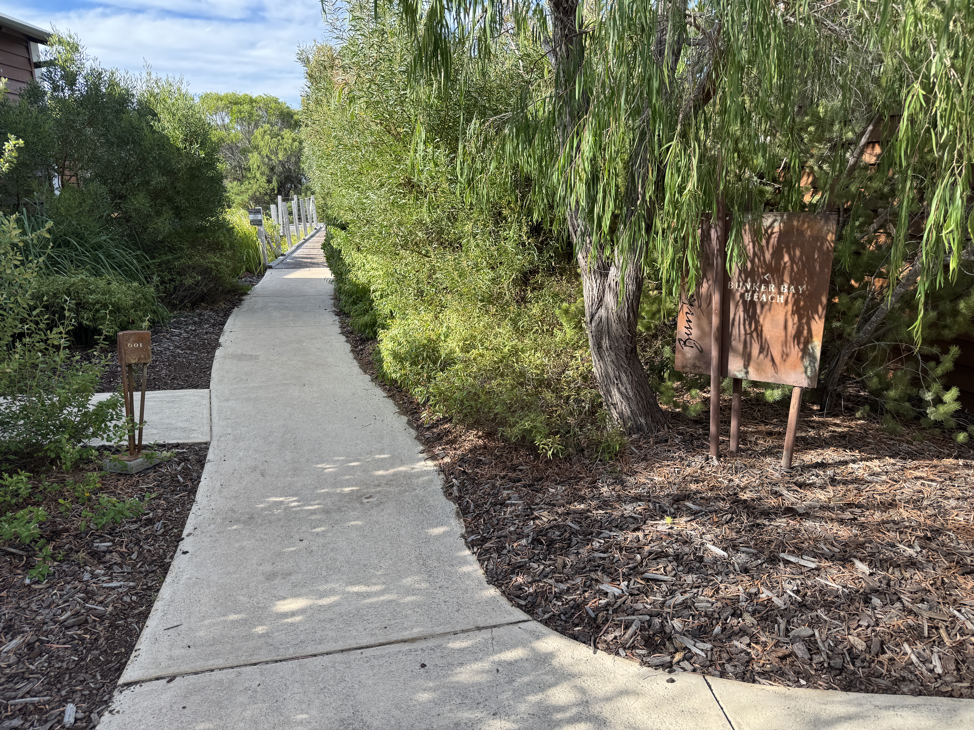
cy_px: 365
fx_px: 675
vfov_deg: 56.8
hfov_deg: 71.6
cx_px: 487
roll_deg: +0.8
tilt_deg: -14.9
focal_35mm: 24
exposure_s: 1/1026
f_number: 1.78
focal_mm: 6.76
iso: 80
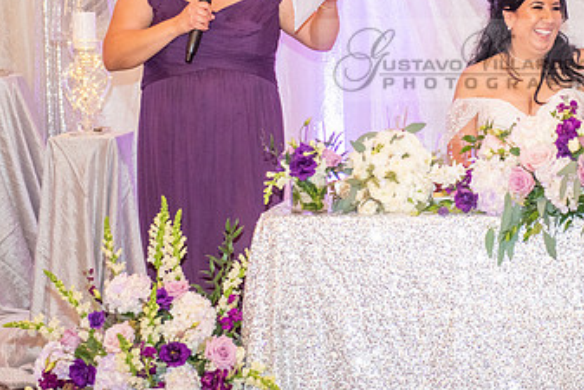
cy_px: 60
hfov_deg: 15.1
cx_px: 417
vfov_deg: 10.1
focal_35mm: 135
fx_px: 2191
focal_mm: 70
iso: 1600
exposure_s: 1/160
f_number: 3.5
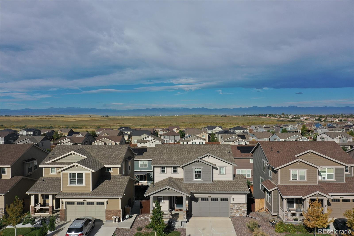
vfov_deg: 46.4
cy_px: 118
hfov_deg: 65.5
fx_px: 275
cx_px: 177
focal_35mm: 28
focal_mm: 10.26
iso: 100
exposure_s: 1/800
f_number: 6.3
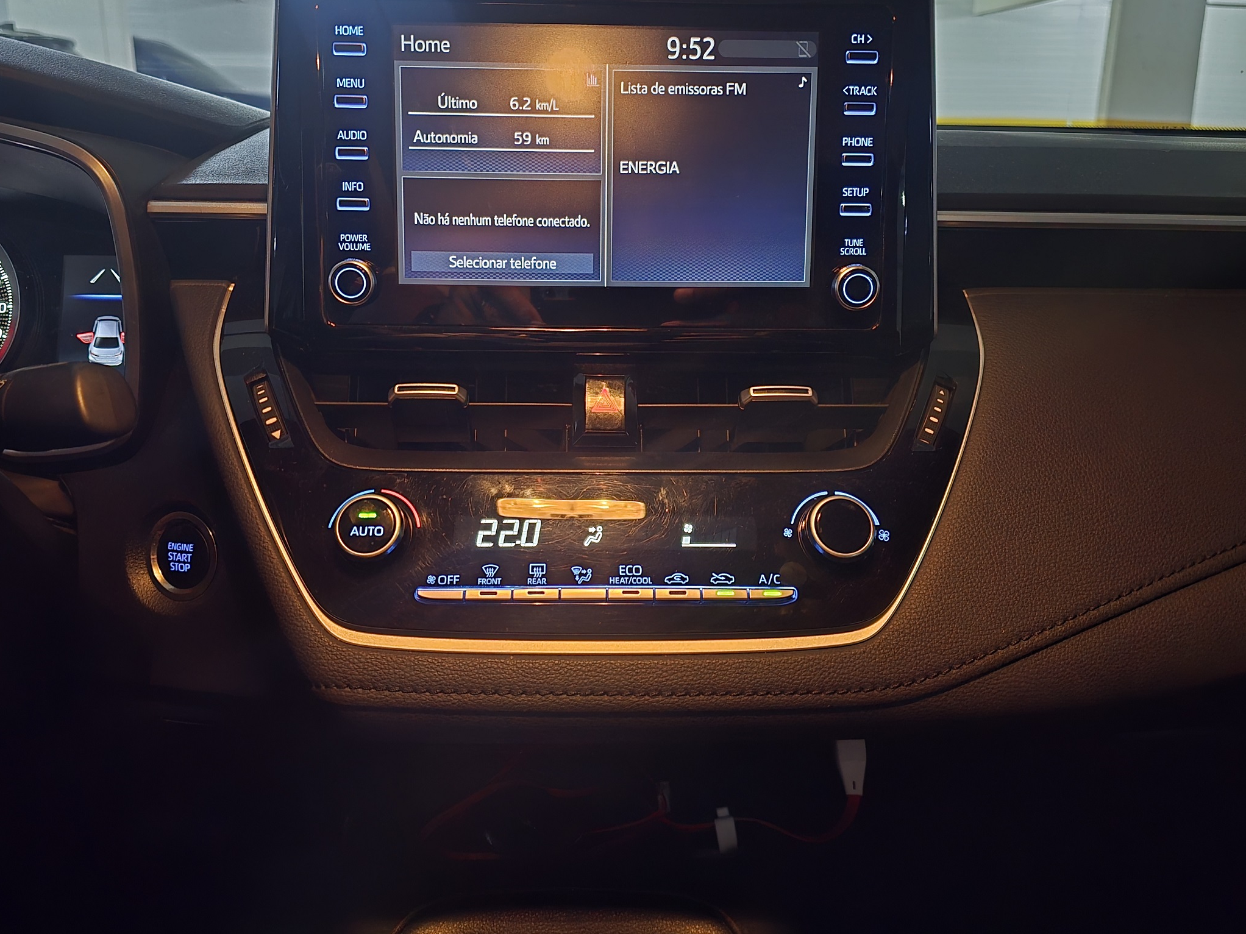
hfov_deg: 65.3
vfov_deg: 51.1
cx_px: 602
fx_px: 972
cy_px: 391
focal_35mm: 27
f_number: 1.7
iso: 2500
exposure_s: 1/30
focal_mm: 6.3
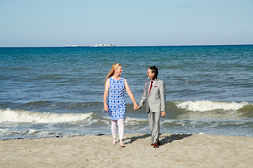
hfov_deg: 19.5
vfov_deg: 13.0
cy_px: 84
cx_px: 126
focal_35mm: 105
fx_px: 736
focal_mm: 70
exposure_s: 1/250
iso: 100
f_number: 10
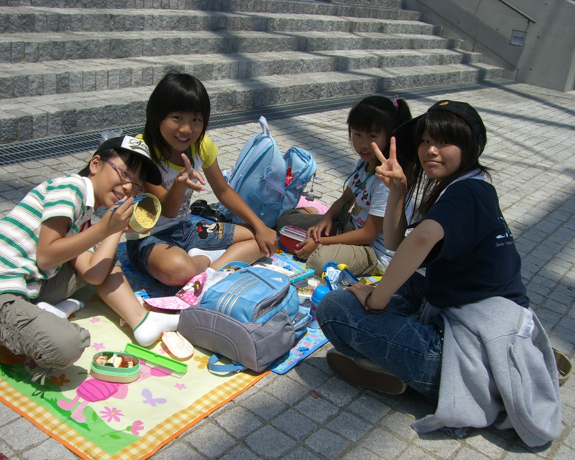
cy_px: 229
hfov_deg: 45.8
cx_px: 287
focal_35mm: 40
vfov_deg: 37.3
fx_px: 681
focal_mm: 6.2
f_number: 4.3
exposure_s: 1/800
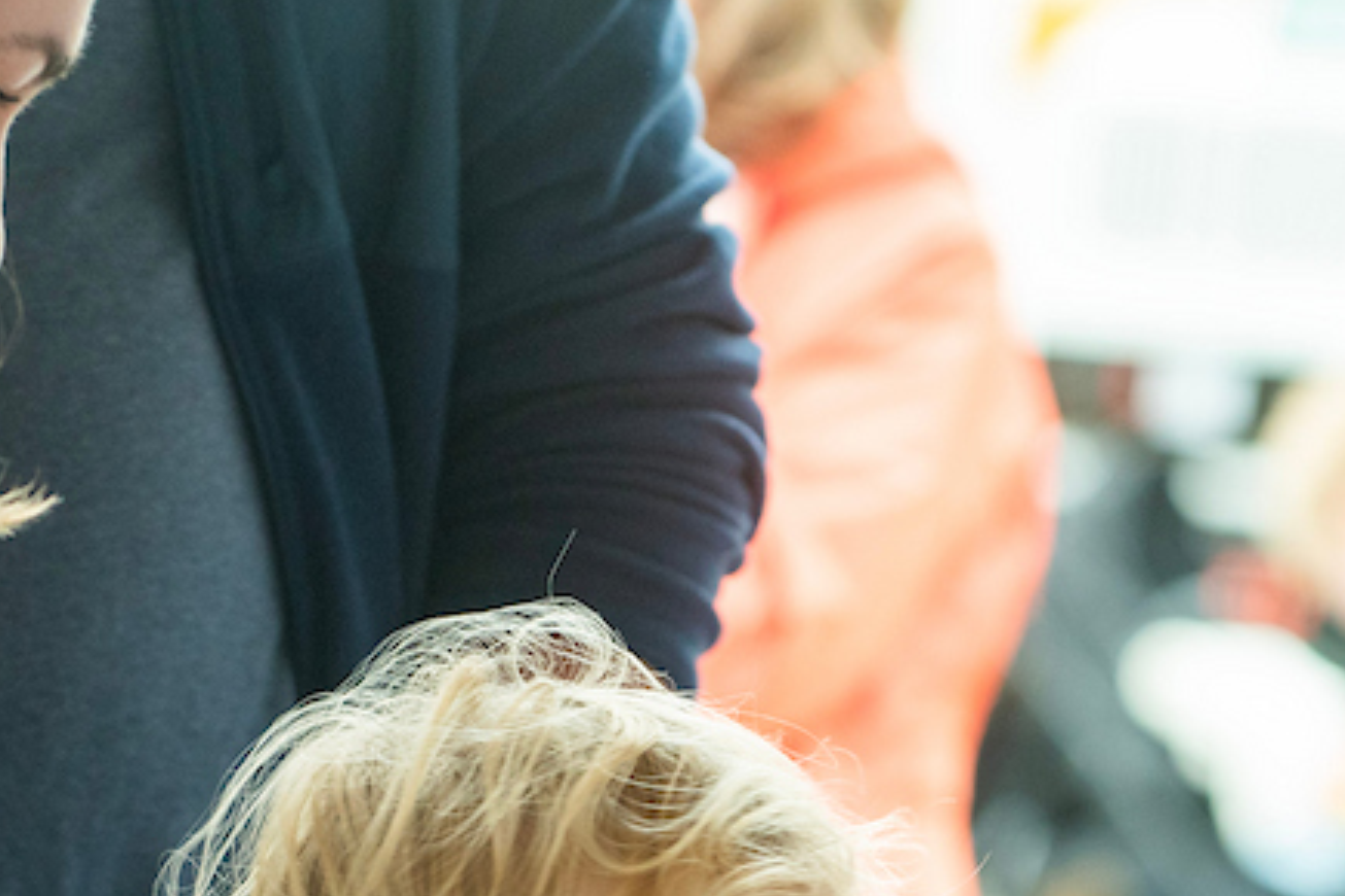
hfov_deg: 5.0
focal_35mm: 414
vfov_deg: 3.3
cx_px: 671
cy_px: 1207
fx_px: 15466
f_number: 4.5
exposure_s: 1/160
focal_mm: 150
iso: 500
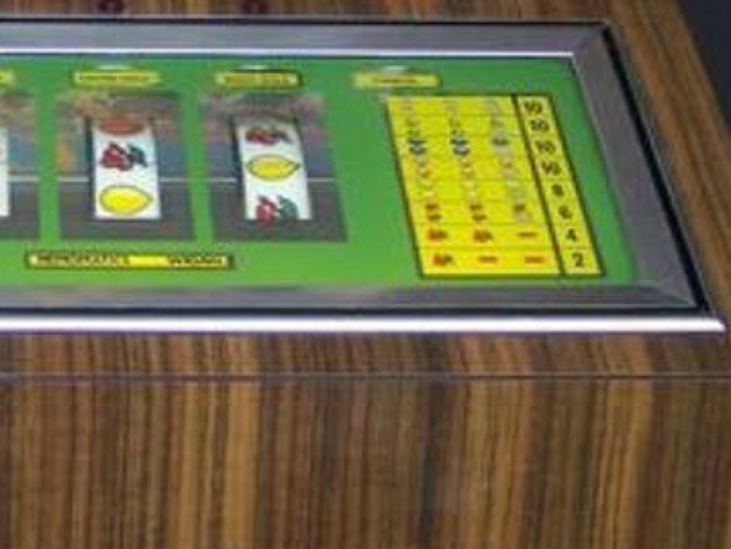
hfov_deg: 18.1
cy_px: 29
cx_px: -6
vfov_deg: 13.8
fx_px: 2240
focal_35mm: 106
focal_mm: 6.3
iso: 80
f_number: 2.8
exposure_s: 1/60
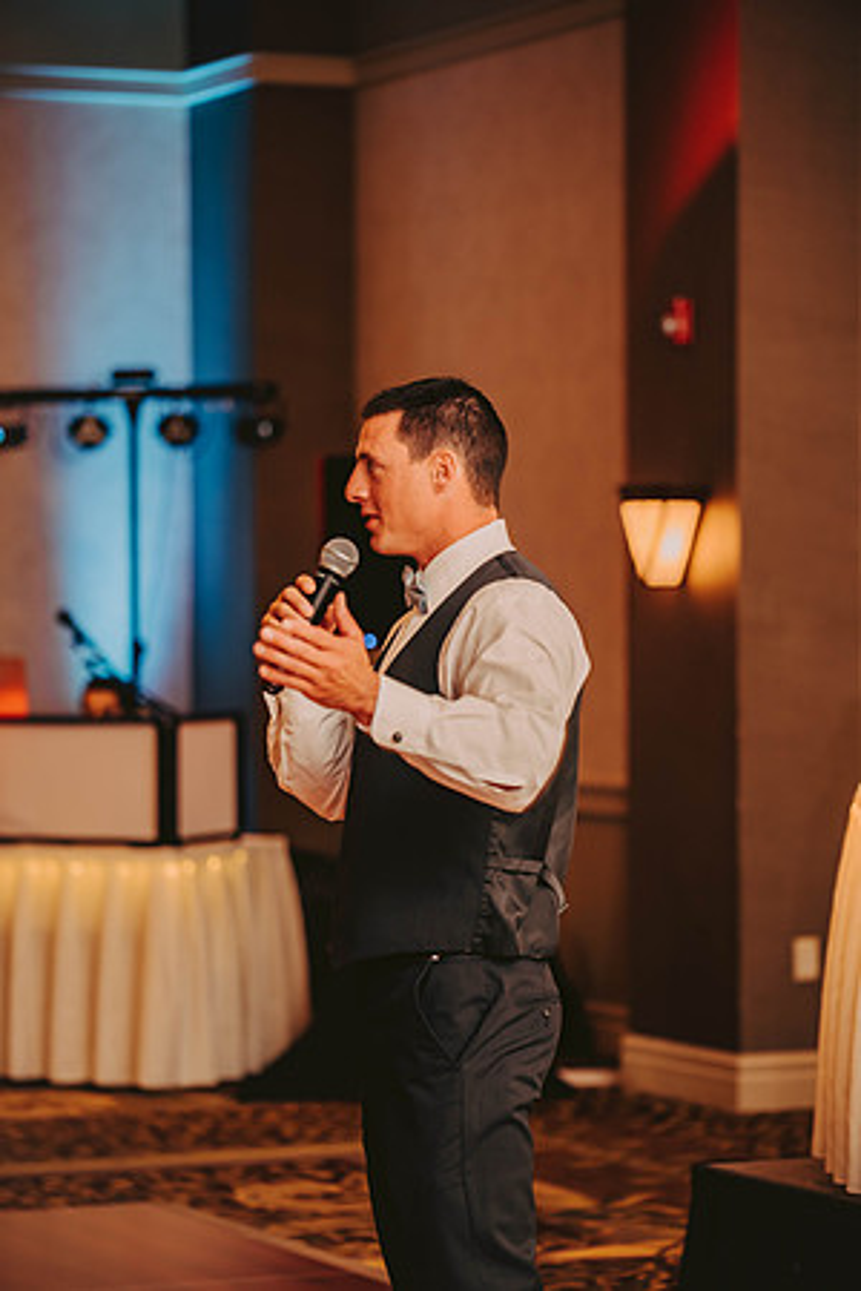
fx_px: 4305
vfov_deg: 17.1
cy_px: 646
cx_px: 430
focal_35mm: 120
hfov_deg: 11.4
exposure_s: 1/60
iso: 800
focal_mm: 120
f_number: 2.8
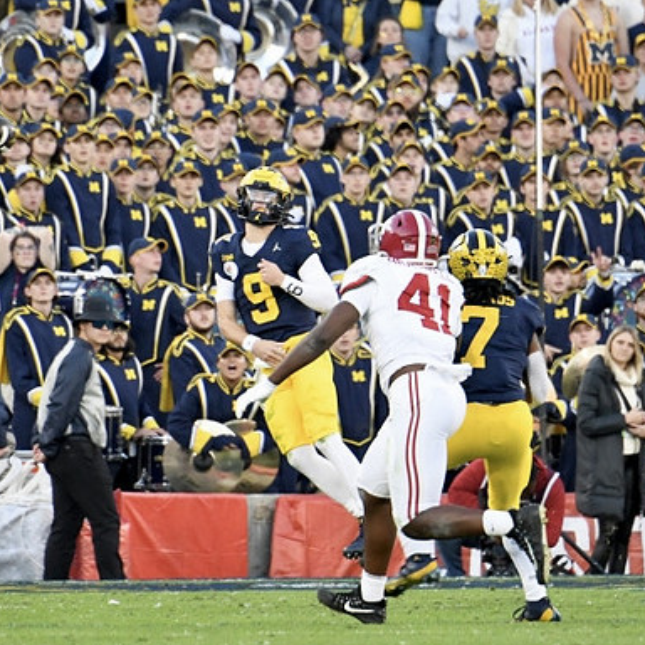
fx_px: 16232
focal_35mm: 770
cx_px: 200
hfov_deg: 2.3
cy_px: 322
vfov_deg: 2.3
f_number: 5.6
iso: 3200
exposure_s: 1/1000
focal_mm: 400
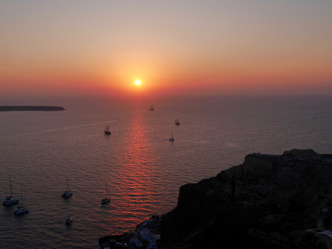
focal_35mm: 37
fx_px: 355
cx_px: 150
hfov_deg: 50.1
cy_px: 96
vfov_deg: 38.5
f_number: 7.1
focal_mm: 14
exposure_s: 1/400
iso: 200
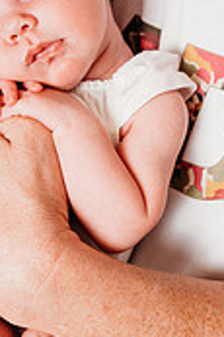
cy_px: 179
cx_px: 43
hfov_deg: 13.1
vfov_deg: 19.7
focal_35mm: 104
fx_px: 973
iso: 125
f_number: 4.5
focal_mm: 40
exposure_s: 1/200
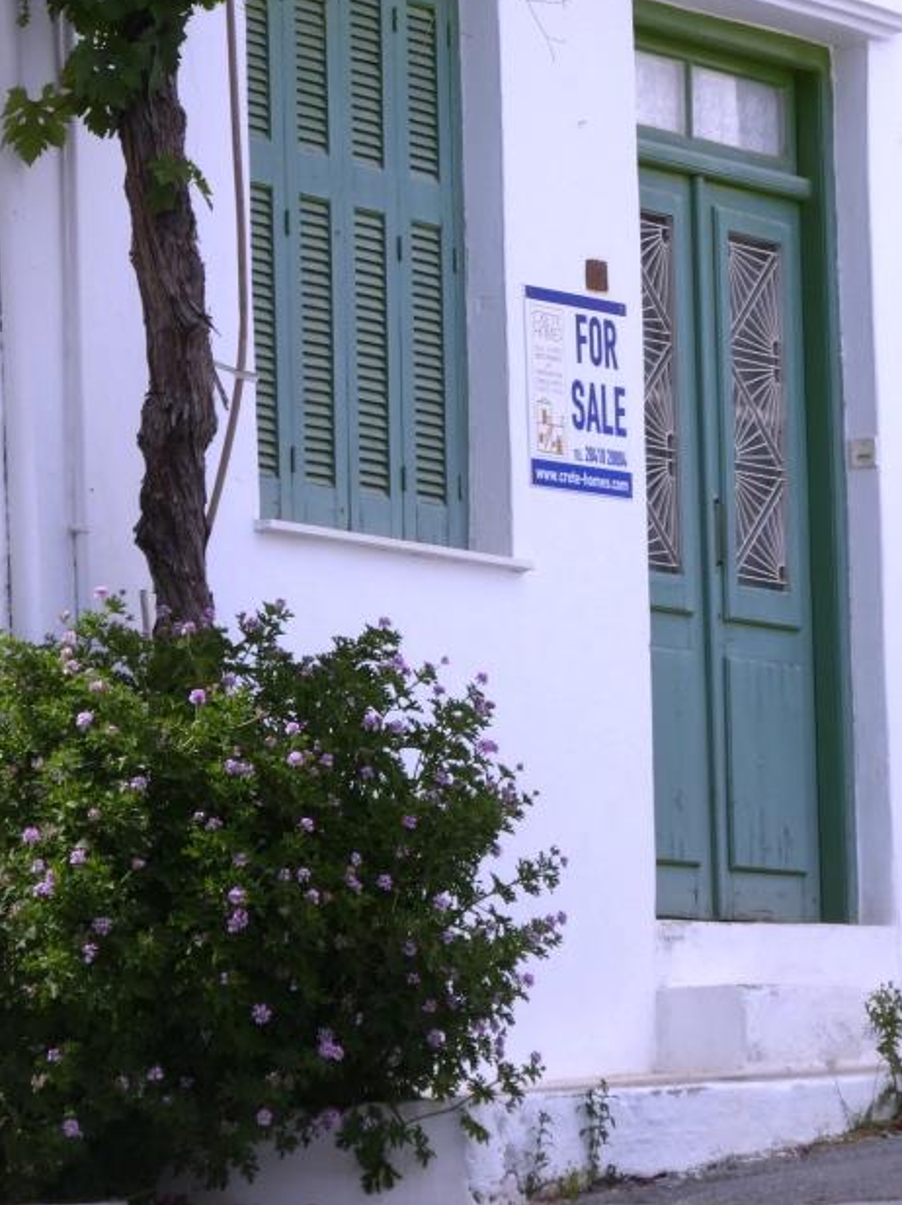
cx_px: 765
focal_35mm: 191
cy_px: 473
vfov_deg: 10.4
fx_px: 6643
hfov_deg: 7.8
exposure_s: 1/320
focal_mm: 20.6
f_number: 5.1
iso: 80
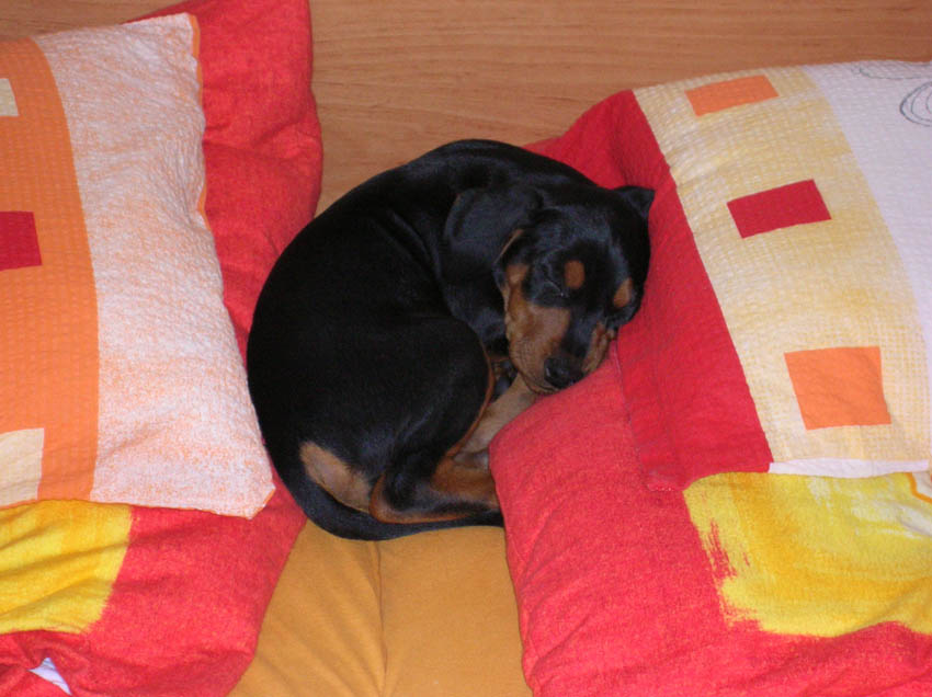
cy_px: 348
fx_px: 2825
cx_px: 466
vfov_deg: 14.1
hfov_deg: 18.7
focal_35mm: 105
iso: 181
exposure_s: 1/60.1
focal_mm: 17.4
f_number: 4.9
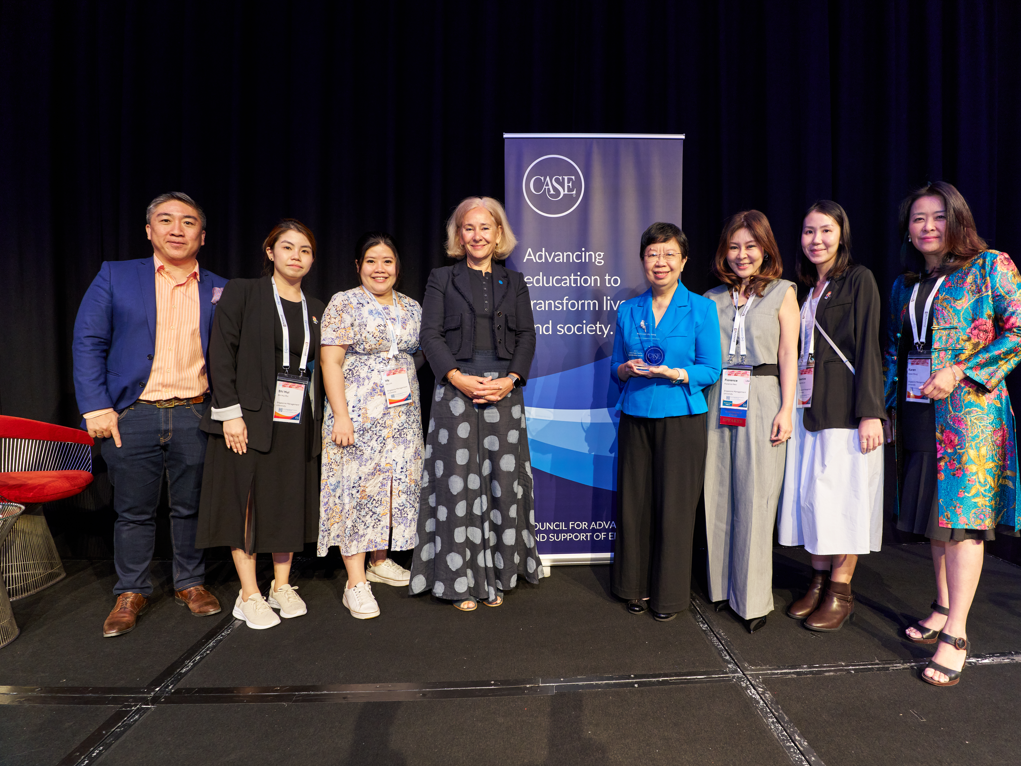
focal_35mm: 18
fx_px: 531
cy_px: 390
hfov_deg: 87.4
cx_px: 571
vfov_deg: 71.6
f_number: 4
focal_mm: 16
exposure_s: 1/50
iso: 1250
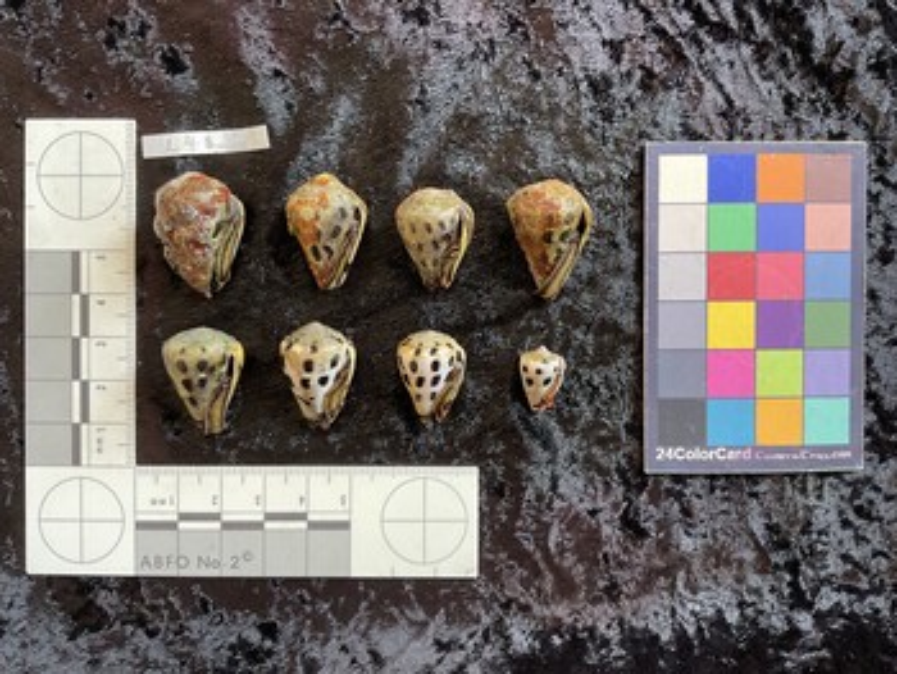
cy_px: 337
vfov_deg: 48.3
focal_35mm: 29
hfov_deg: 61.6
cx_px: 448
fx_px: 752
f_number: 1.8
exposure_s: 1/60
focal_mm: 3
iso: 50
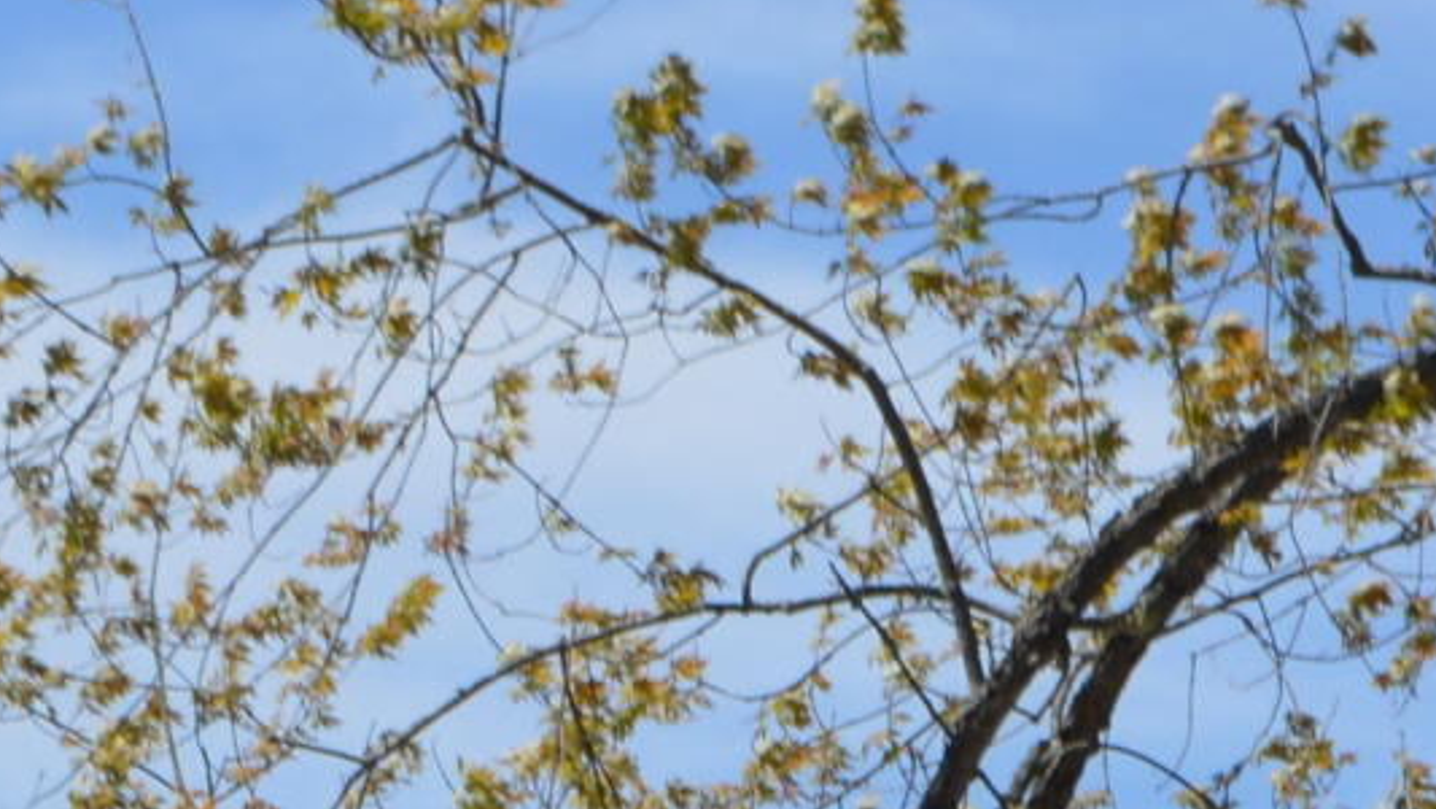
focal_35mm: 318
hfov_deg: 6.8
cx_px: 744
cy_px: 2529
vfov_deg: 3.7
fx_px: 12110
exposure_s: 1/250
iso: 100
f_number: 8
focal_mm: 36
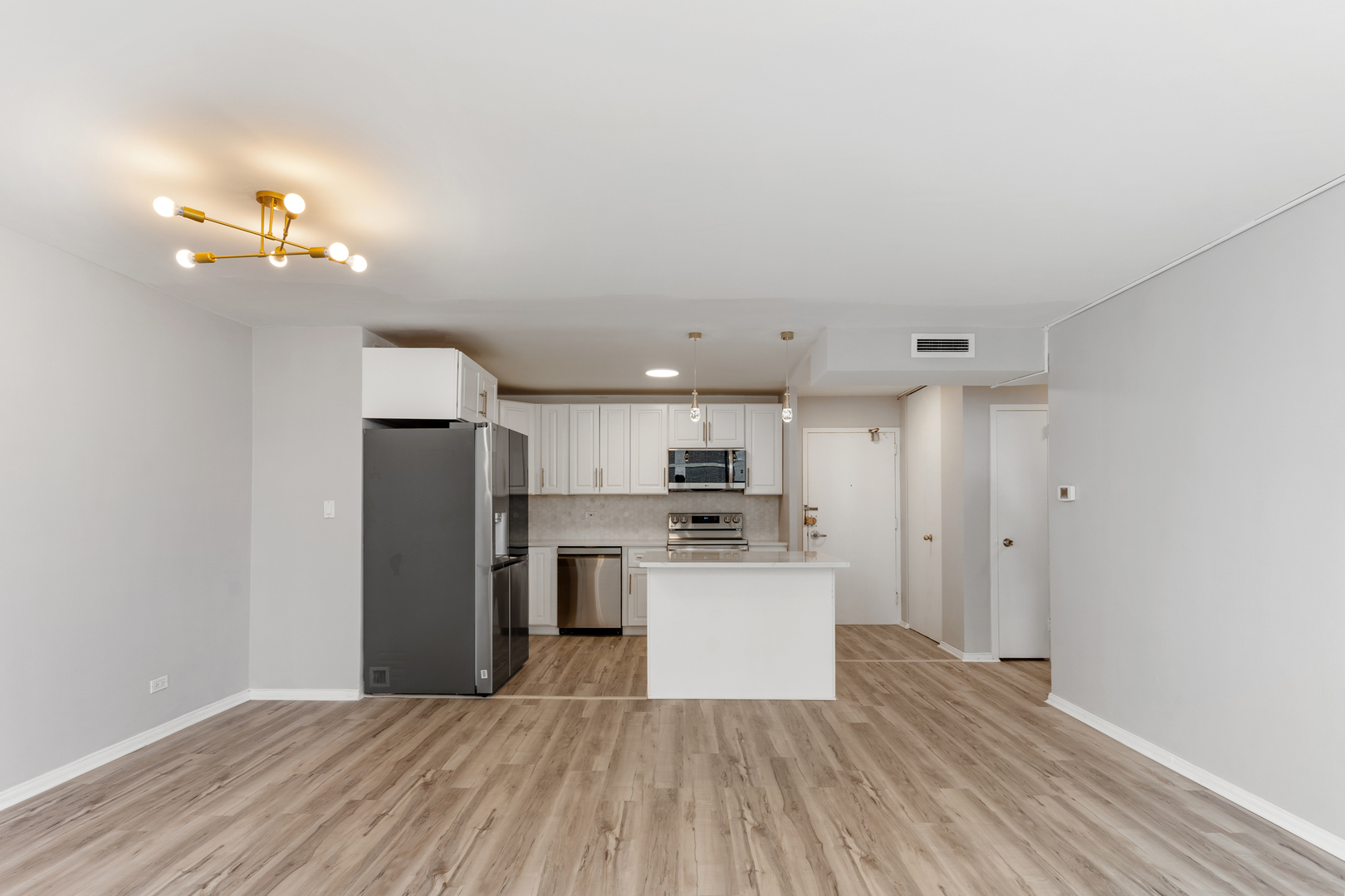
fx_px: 635
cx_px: 672
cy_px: 448
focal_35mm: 17
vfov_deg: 70.4
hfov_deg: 93.3
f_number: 8
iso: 125
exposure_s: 1/2.5
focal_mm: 17
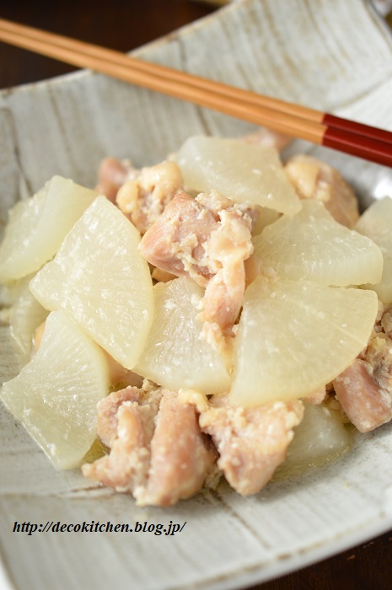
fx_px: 982
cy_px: 295
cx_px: 196
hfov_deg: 22.6
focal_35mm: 60
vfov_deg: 33.4
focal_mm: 40
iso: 200
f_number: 3
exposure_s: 1/400
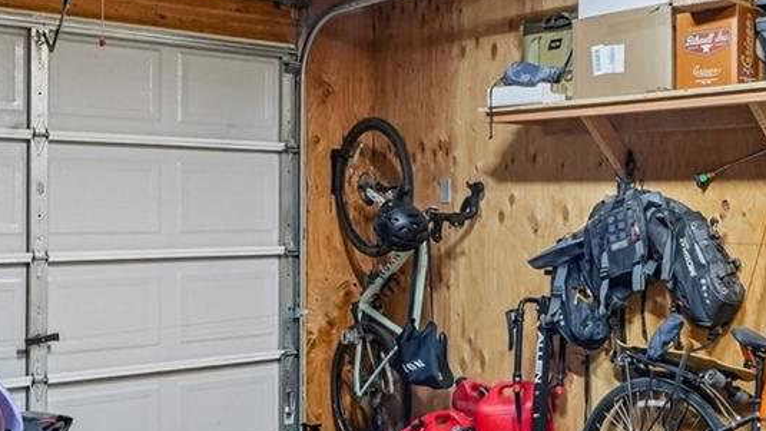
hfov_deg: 42.5
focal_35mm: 47
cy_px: 195
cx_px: 564
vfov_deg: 25.4
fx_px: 955
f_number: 8
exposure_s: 1/6
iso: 800
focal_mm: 10
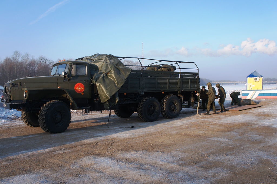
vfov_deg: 39.9
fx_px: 254
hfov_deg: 57.3
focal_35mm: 33
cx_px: 138
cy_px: 92
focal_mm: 22
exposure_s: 1/250
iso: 200
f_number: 8
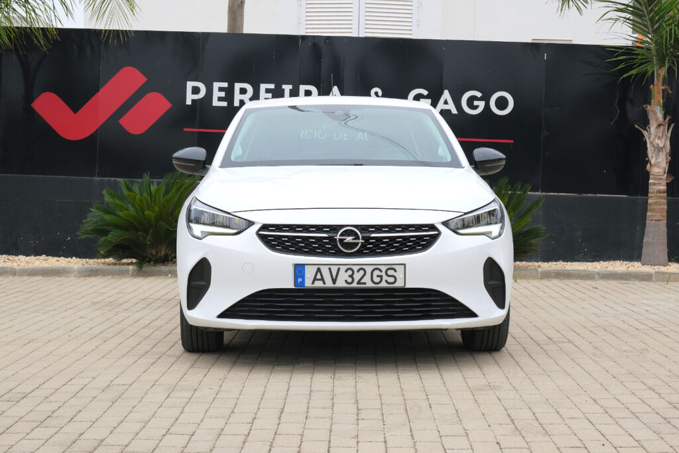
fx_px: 1226
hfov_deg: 31.0
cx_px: 340
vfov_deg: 20.9
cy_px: 226
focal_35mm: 65
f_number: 9
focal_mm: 43.2
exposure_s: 1/400
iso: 320
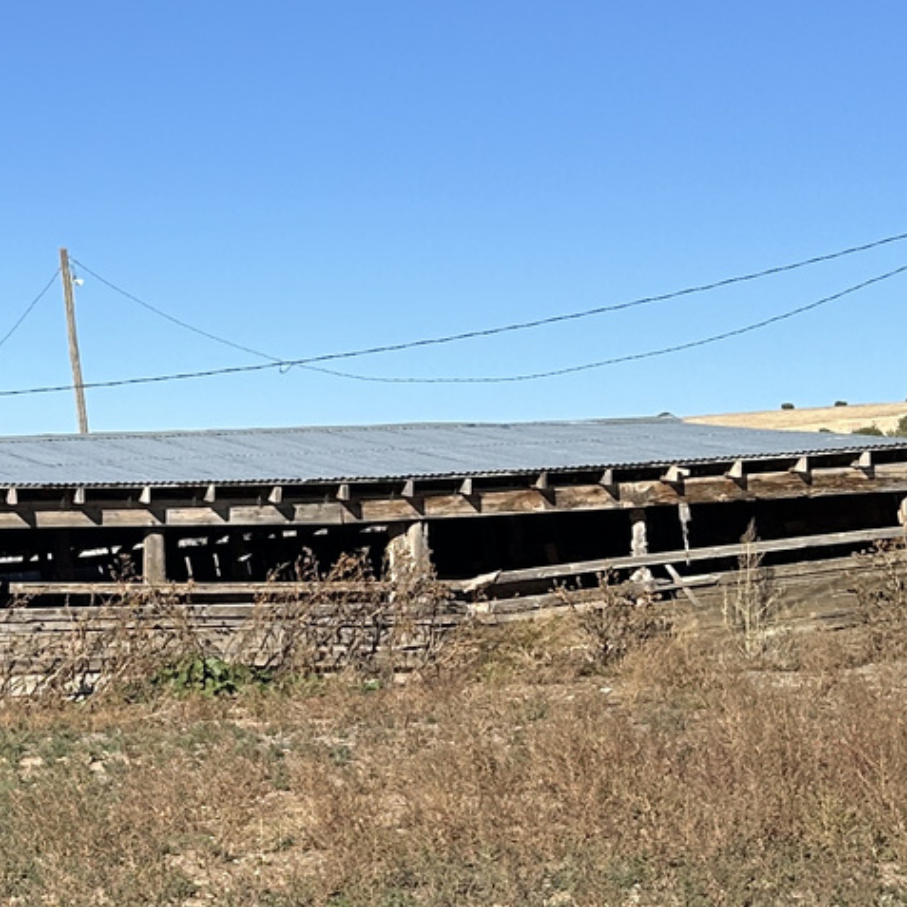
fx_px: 2698
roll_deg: -0.6
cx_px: -300
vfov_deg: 19.0
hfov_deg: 17.8
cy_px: 264
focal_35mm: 91
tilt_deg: +6.1
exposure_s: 1/4545
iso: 80
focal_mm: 6.86
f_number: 1.78
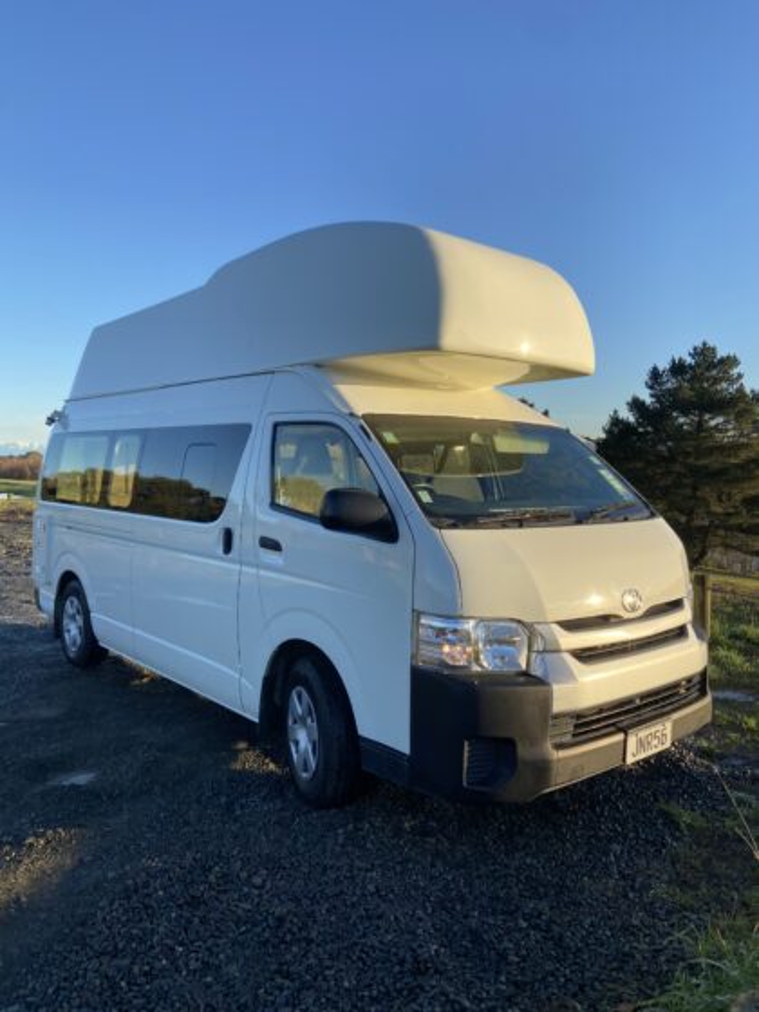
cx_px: 380
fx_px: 760
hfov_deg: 53.1
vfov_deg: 67.3
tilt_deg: -2.8
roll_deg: +0.0
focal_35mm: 26
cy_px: 506
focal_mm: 4.25
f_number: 1.8
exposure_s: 1/1007
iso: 32
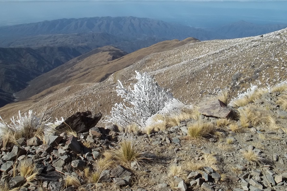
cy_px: 84
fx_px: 279
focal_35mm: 35
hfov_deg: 54.4
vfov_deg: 37.8
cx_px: 142
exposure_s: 1/250
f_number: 8
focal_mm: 5.9
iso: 64
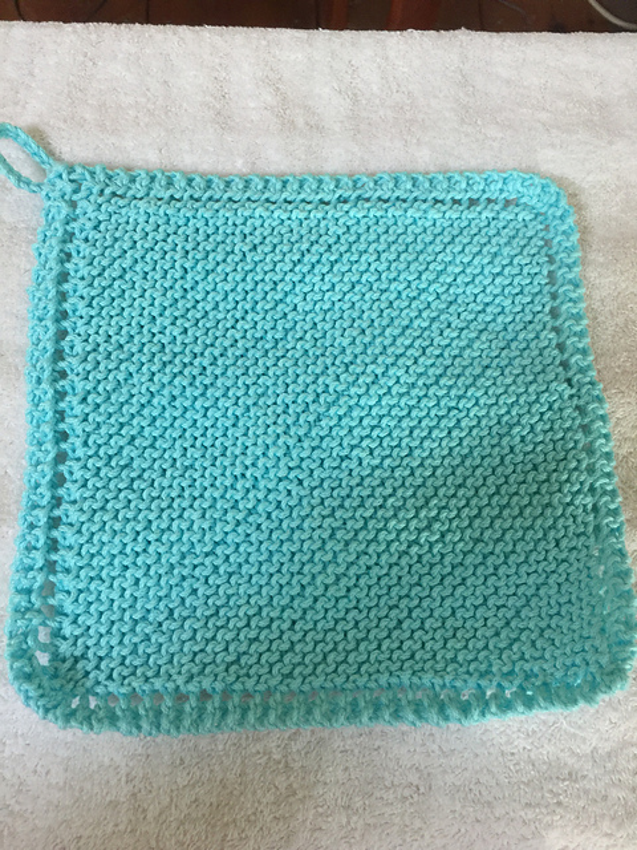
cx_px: 318
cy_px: 425
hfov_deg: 48.2
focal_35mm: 29
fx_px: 712
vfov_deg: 61.7
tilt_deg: -76.6
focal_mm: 4.15
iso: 100
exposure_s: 1/15
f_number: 2.2
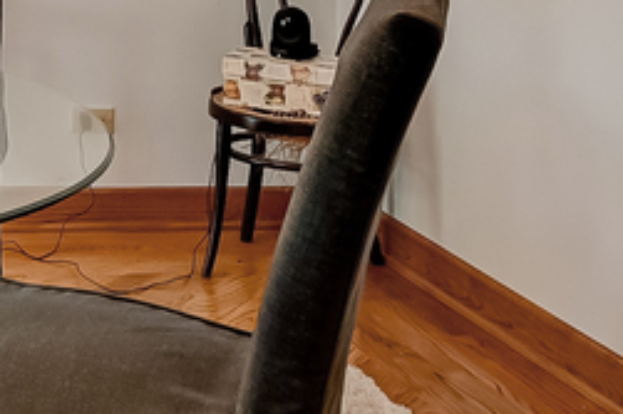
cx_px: -398
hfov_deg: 18.0
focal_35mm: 97
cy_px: -250
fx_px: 1677
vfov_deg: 13.1
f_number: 8
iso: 400
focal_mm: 15
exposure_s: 1/3.33
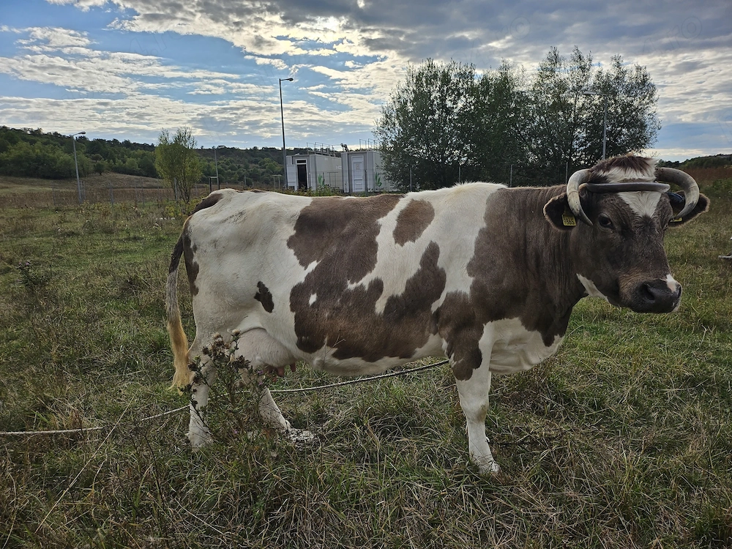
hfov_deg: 71.6
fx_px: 508
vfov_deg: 56.8
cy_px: 274
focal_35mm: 24
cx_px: 366
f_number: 1.8
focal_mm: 5
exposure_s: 1/3579
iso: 50
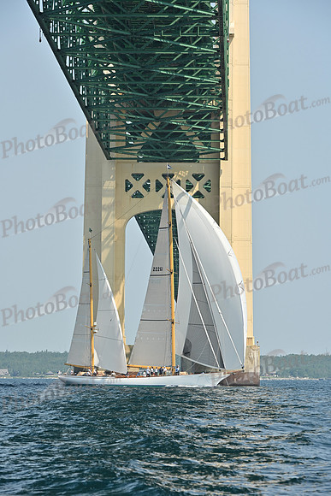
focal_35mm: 145
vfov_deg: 14.2
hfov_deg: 9.5
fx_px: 1998
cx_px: 166
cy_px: 248
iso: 320
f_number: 7.1
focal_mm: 145
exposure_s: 1/1250
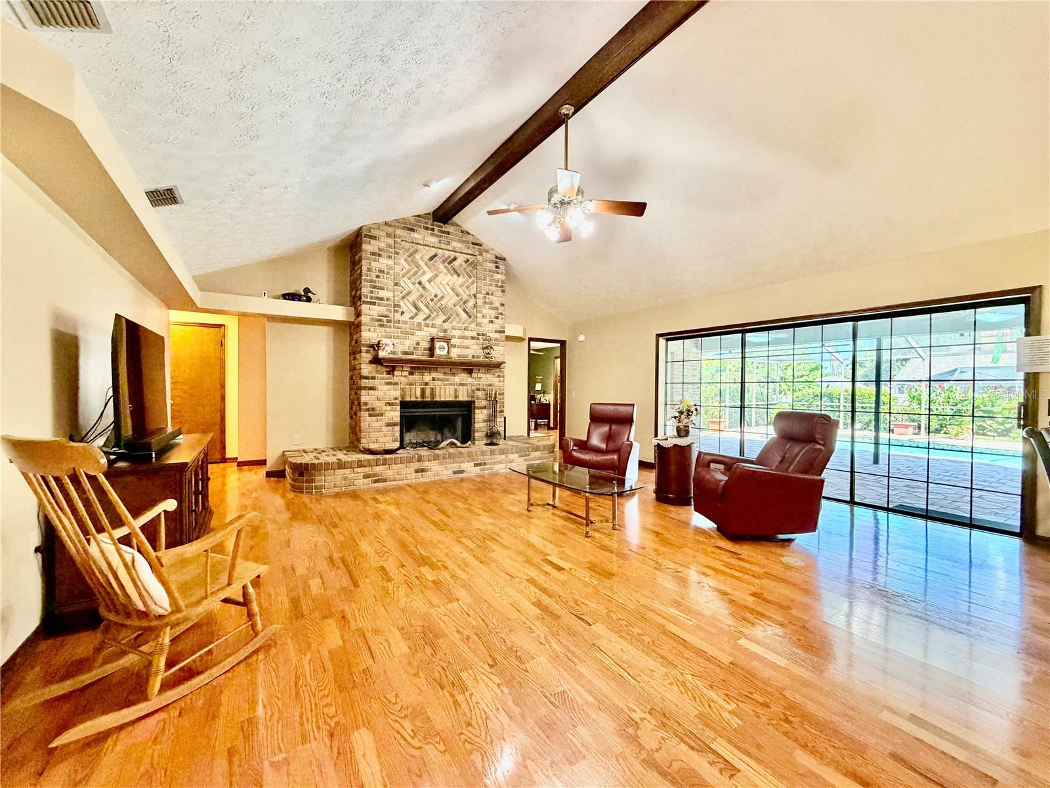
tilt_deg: -0.7
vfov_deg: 85.7
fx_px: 425
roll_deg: +0.2
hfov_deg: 102.1
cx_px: 525
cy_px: 394
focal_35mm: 14
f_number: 2.2
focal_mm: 2.22
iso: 400
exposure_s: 1/60
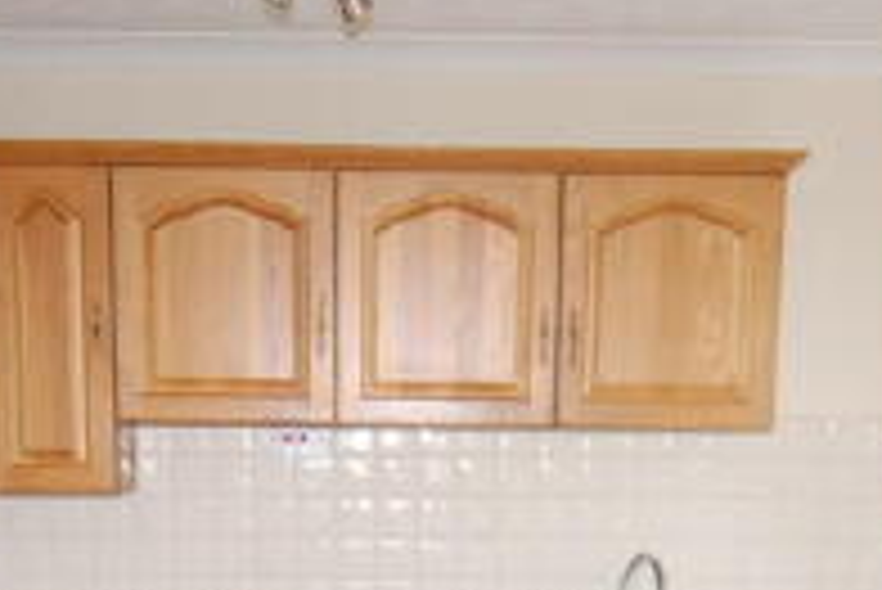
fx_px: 1471
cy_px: 745
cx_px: 403
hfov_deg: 33.4
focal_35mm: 60
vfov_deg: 20.8
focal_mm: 12
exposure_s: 1/80
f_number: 4.5
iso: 200
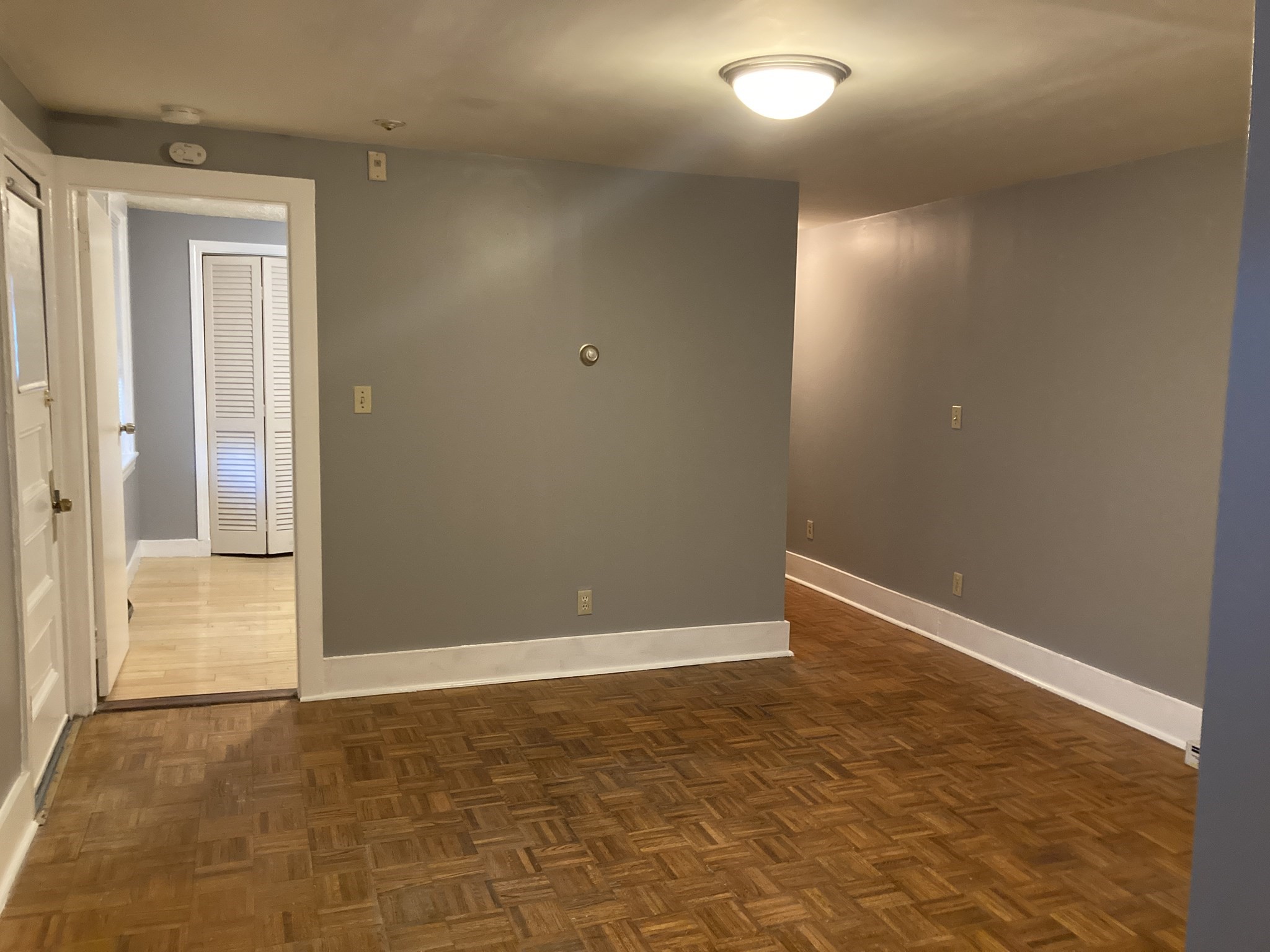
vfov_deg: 49.7
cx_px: 635
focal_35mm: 28
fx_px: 1027
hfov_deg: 63.4
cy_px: 476
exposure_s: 1/30
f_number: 1.8
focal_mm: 3.99
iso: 500
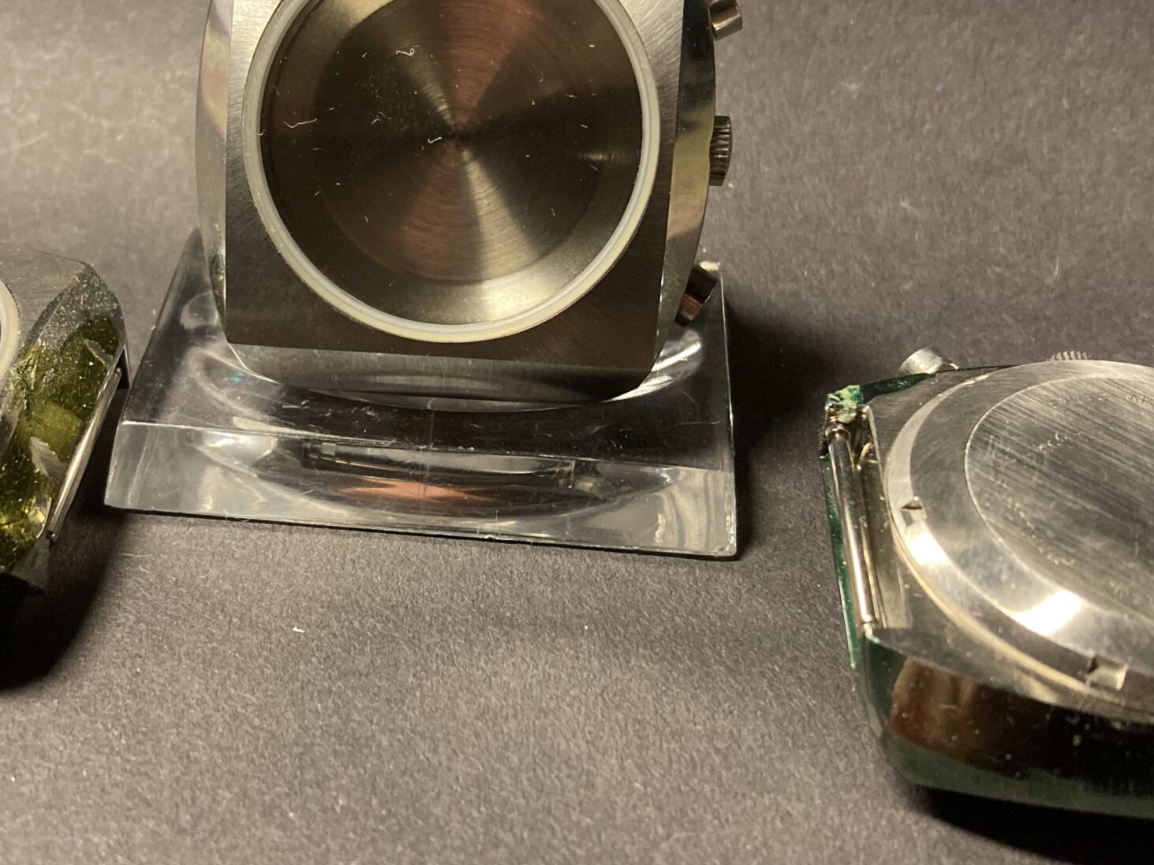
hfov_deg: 38.8
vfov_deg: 29.6
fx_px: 1633
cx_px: 461
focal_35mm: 49
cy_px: 380
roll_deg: -3.0
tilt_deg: -37.1
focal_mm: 3.99
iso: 250
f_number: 1.8
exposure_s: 1/50
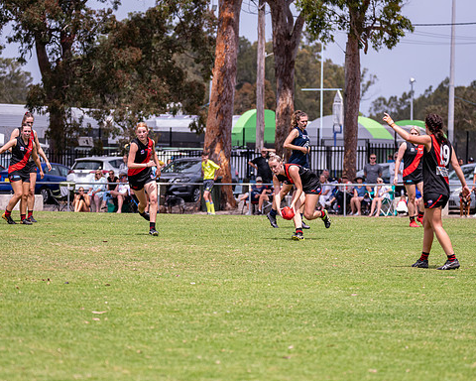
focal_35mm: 227
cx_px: 245
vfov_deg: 6.8
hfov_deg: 8.5
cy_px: 191
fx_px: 3198
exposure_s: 1/3200
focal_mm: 200
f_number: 6.3
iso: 800
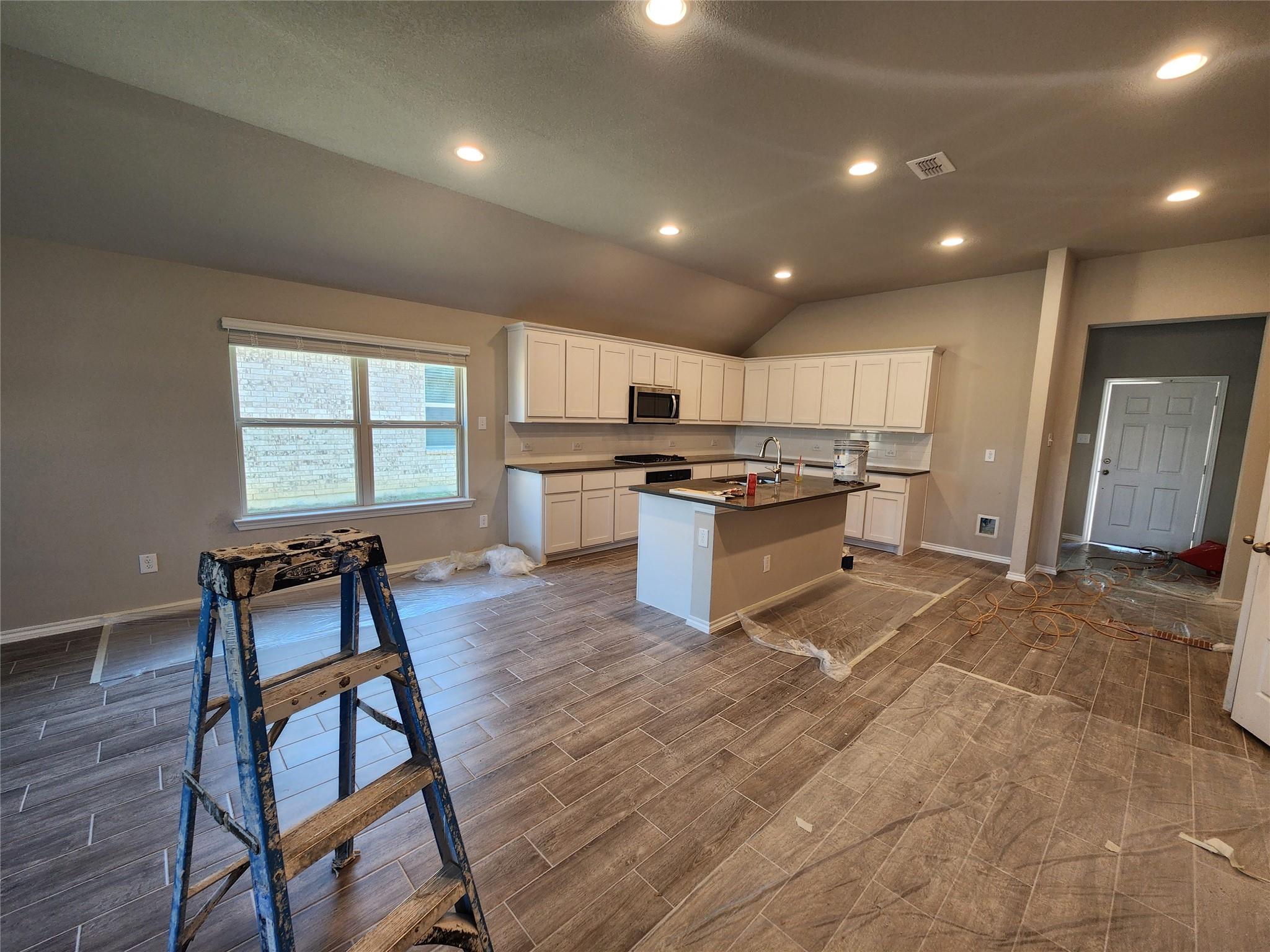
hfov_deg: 106.2
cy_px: 476
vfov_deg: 89.9
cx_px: 635
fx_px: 477
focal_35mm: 13
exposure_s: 1/60
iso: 125
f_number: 2.2
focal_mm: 2.2
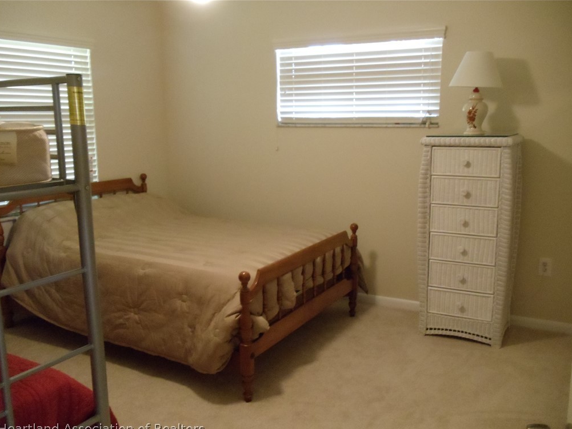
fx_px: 744
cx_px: 287
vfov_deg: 32.2
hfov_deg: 42.1
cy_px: 219
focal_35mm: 45
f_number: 3.5
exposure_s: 1/20
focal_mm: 6
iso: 800
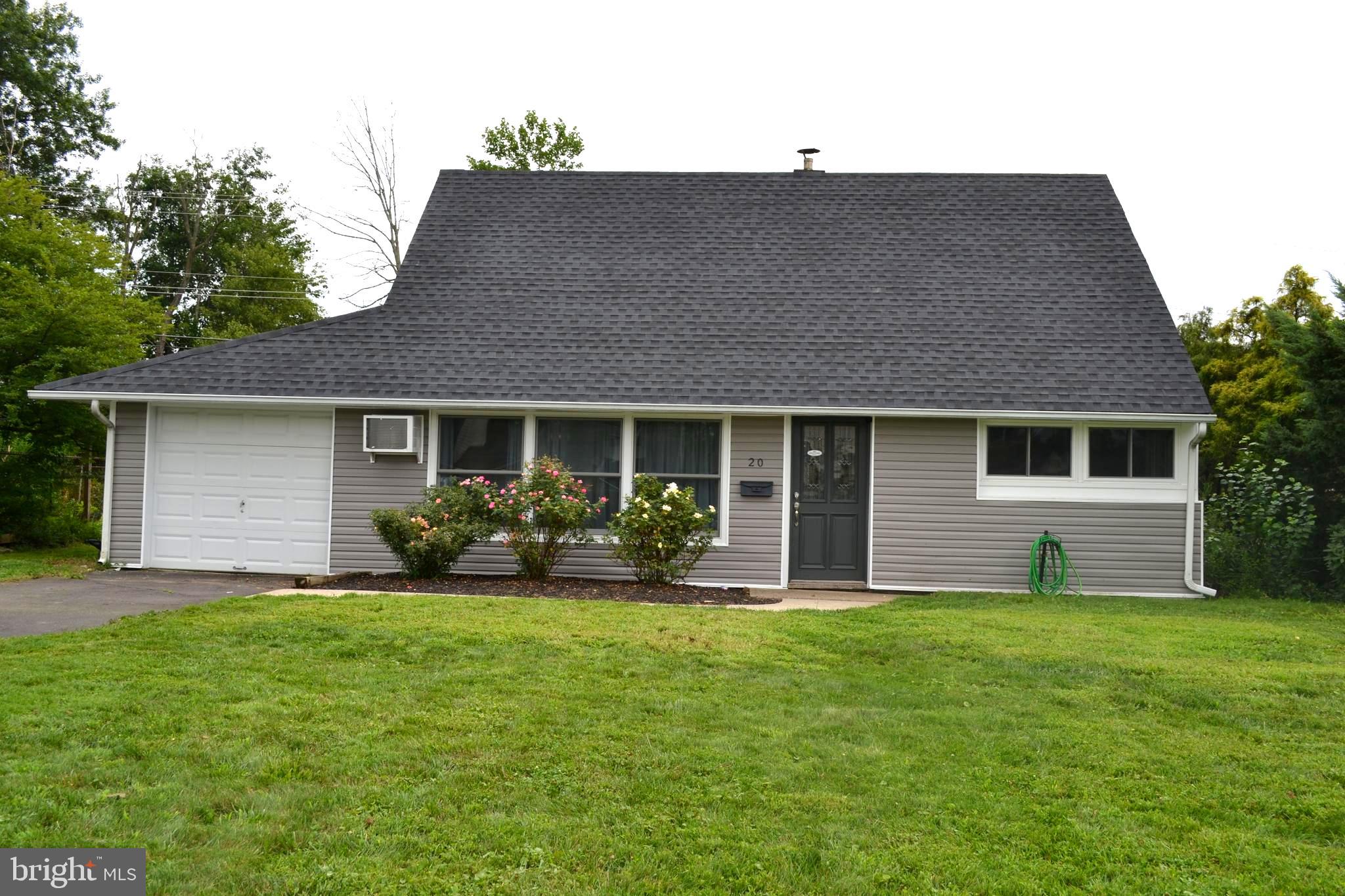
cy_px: 448
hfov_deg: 57.2
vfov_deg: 40.0
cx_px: 672
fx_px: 1233
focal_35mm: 33
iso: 100
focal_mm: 22
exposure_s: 1/200
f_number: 9
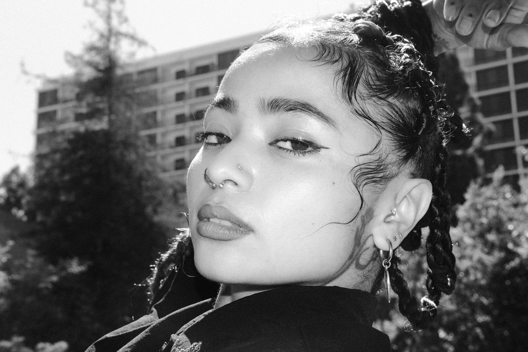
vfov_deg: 25.5
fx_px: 777
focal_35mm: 53
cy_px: 176
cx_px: 264
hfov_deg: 37.5
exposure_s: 1/180
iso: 500
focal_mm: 35
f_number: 11
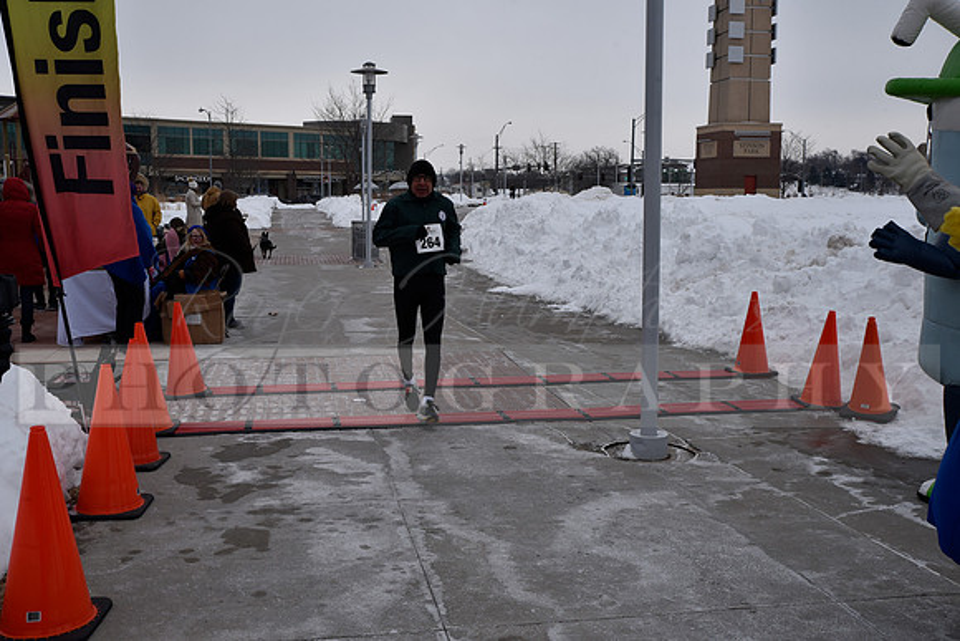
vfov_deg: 36.9
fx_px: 960
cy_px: 320
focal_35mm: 36
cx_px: 480
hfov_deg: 53.1
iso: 400
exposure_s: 1/500
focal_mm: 36
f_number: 11
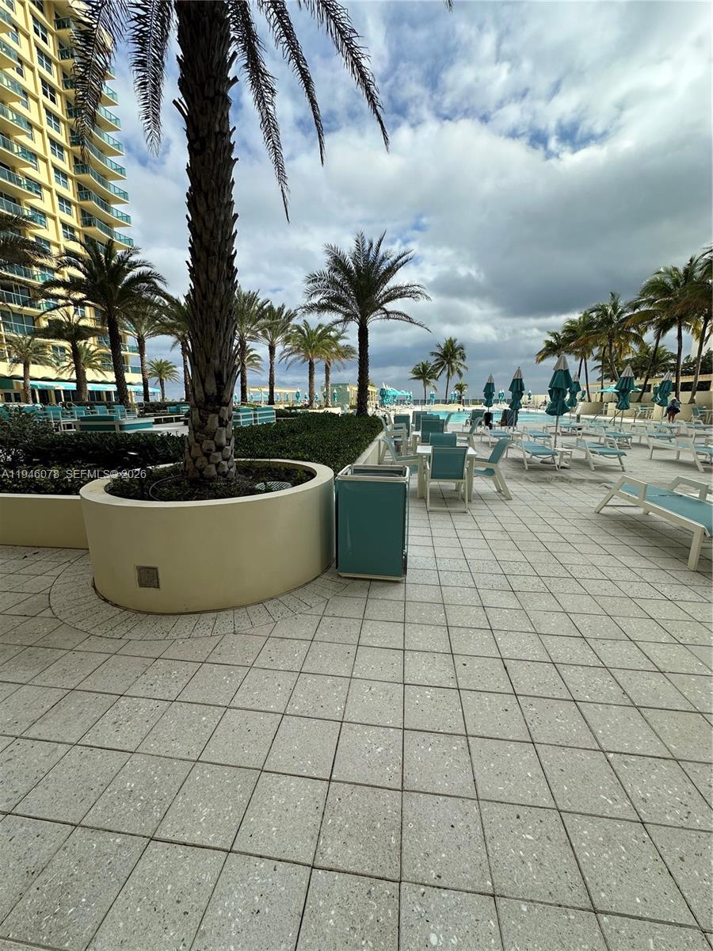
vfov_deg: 102.1
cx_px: 356
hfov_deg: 85.7
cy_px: 476
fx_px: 384
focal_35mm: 14
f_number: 2.2
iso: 40
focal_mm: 2.22
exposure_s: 1/1949
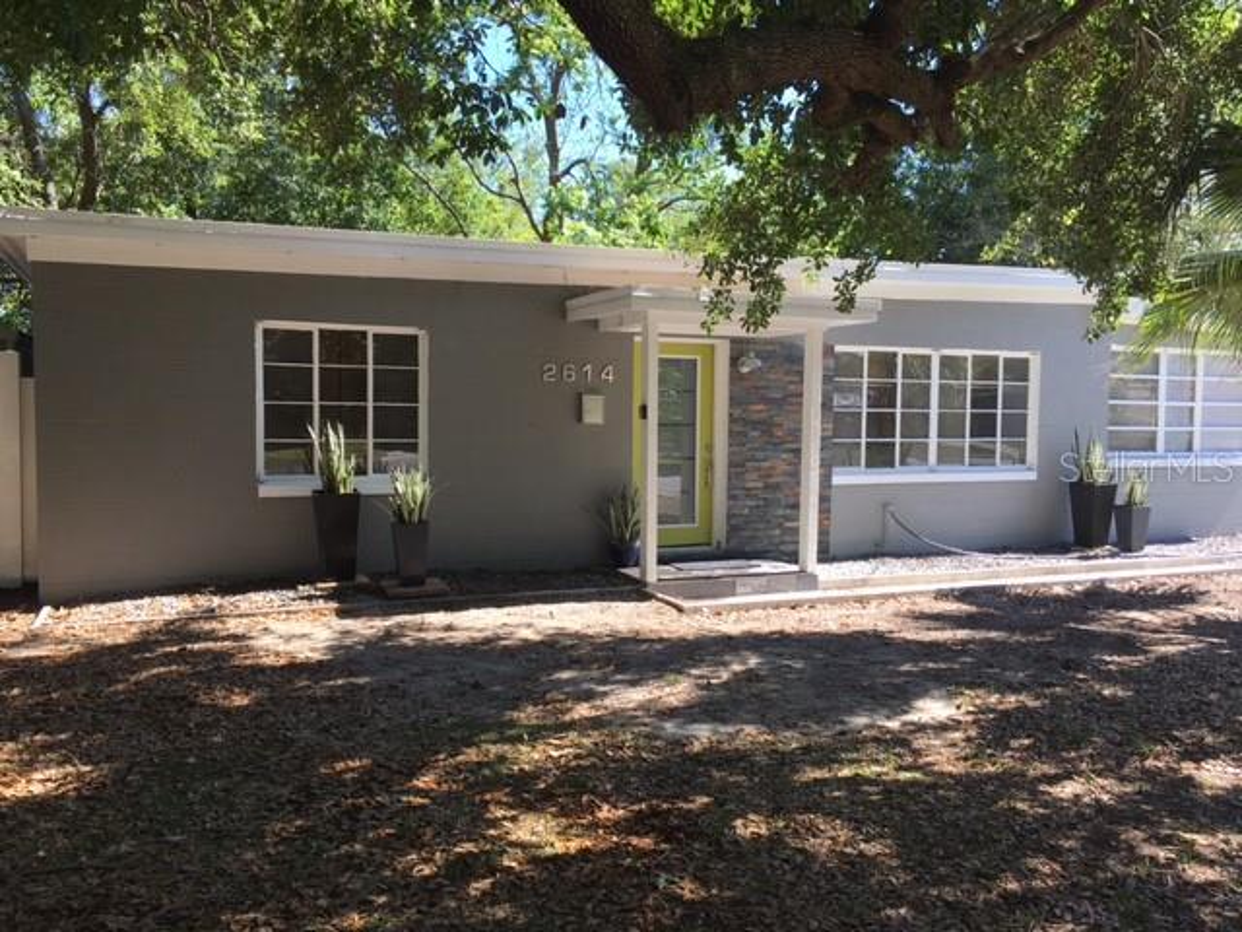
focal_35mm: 29
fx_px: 1041
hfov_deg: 61.7
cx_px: 621
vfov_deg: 48.2
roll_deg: -0.2
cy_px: 466
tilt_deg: -5.1
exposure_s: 1/333
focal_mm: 4.15
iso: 25
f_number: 2.2
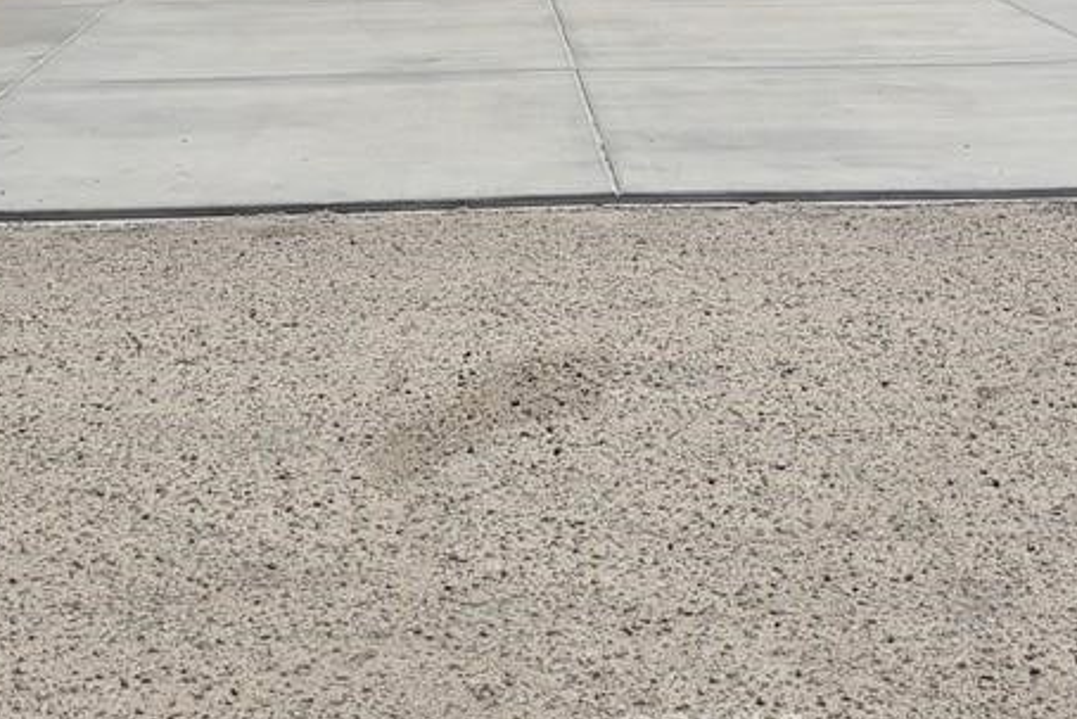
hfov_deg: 32.9
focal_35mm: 61
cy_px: -142
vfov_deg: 20.8
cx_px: 574
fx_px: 1825
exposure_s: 1/1989
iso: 50
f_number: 2.4
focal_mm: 4.3
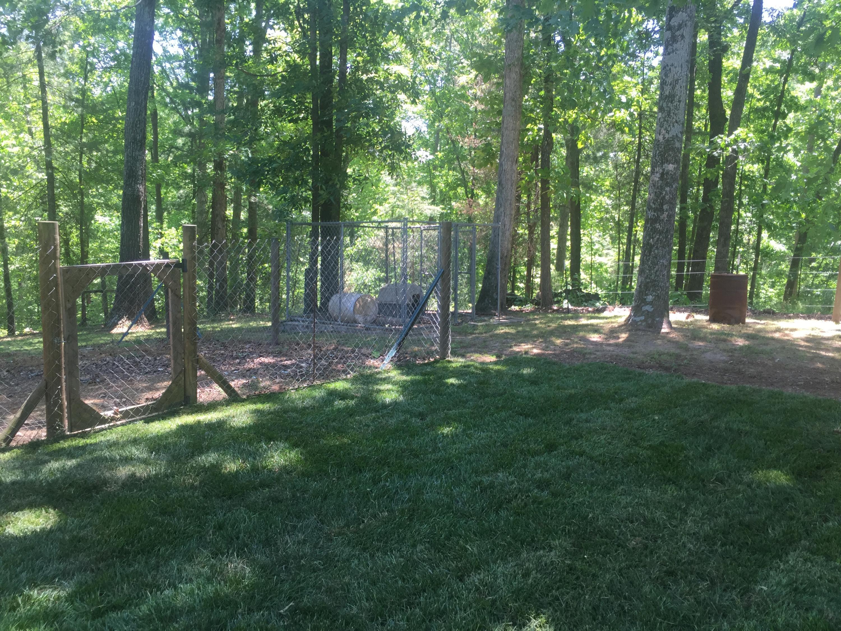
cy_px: 316
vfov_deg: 48.2
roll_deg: -3.6
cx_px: 420
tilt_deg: -8.9
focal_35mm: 29
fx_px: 705
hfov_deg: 61.7
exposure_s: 1/120
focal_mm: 4.15
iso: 40
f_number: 2.2
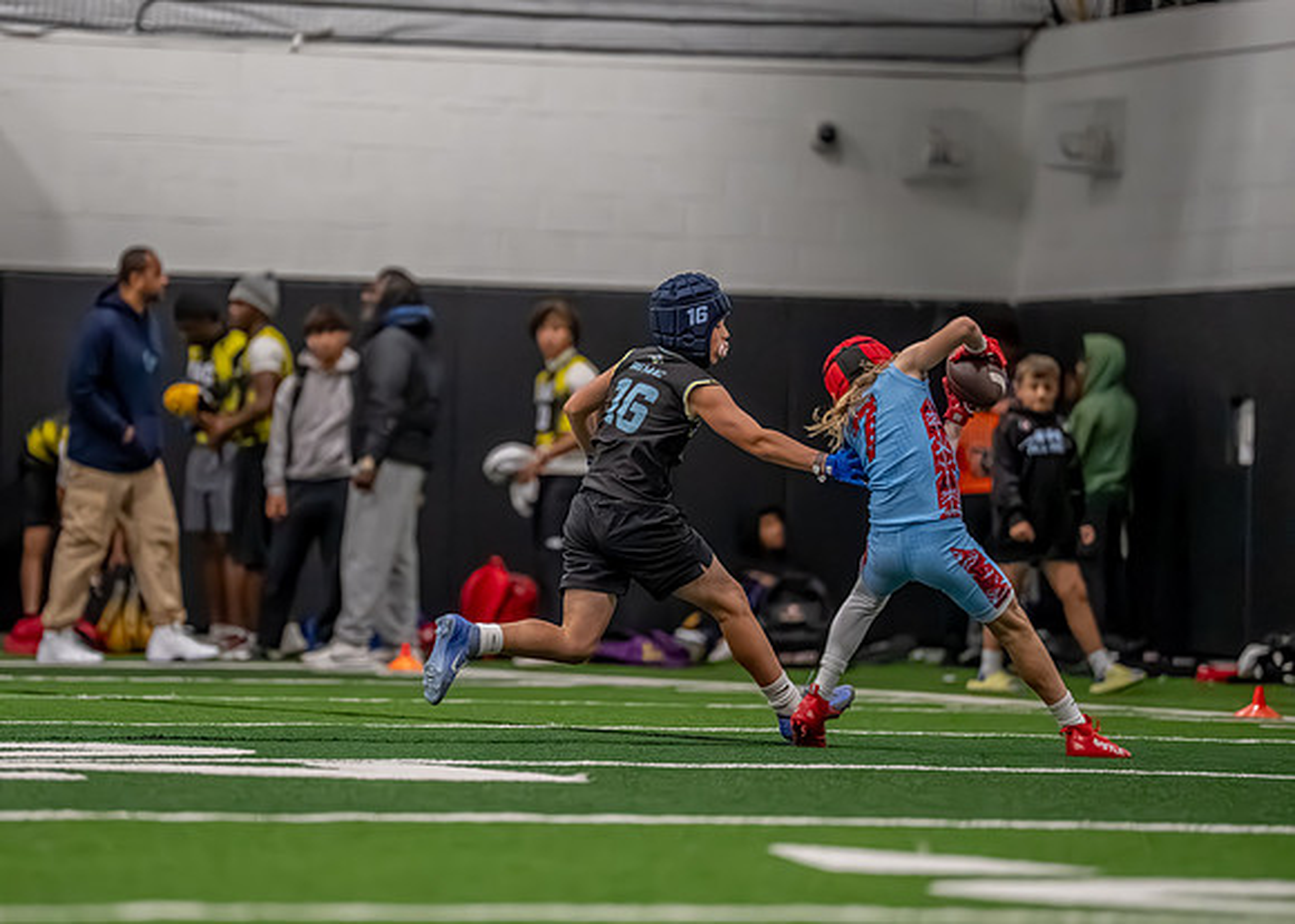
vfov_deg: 5.7
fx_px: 9214
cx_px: 474
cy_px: 420
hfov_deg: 8.0
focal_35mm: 251
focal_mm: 200
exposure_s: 1/1000
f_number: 2.8
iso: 6400
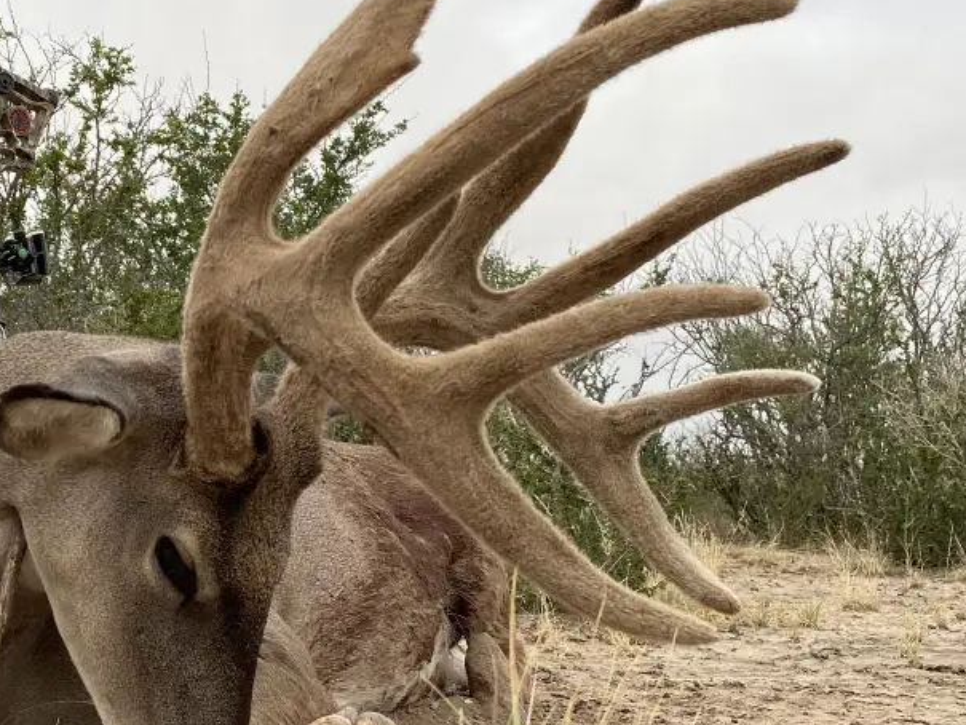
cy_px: 434
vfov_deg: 26.5
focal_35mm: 55
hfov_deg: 32.7
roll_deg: -2.1
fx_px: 1535
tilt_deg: +3.6
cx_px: 46
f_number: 1.8
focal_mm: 4.25
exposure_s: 1/201
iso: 32
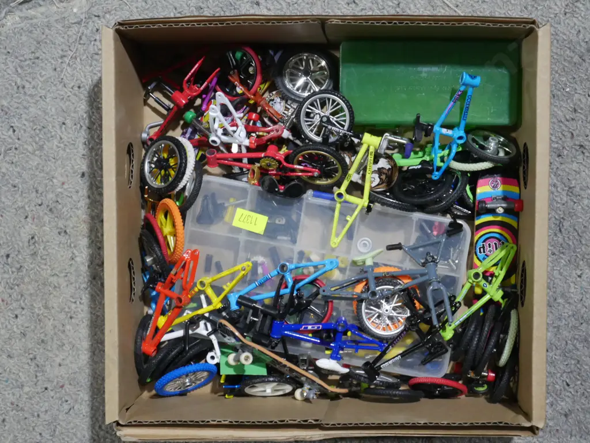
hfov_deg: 23.3
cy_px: 222
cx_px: 295
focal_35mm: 84
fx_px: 1432
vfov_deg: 17.6
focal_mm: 42
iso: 2500
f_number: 7.1
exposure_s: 1/100
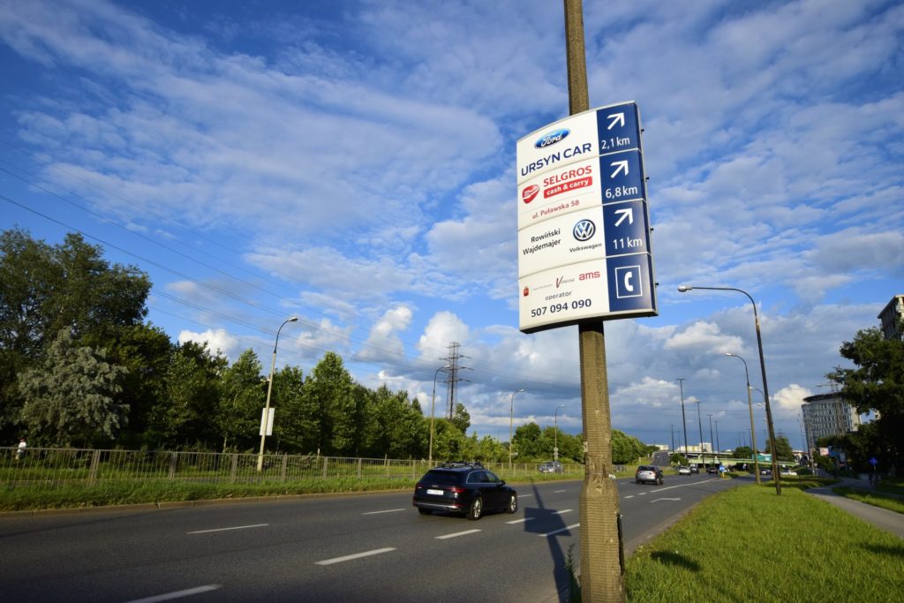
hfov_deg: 77.3
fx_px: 565
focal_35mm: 22
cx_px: 452
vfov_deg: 56.2
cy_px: 302
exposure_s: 1/500
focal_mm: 15
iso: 360
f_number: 11
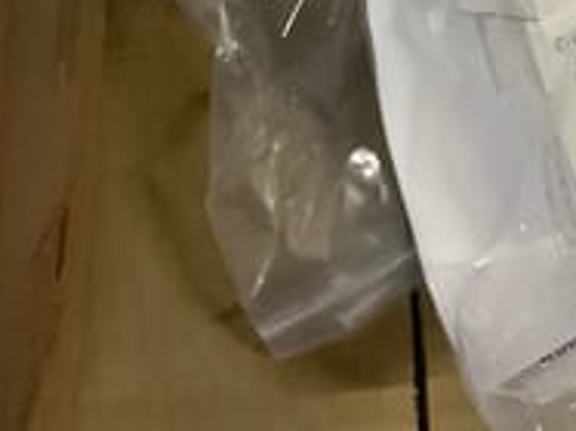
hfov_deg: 23.4
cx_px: 404
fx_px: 1380
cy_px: -75
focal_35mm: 83
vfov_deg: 17.0
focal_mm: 3.3
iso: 400
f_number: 2.4
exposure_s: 1/33
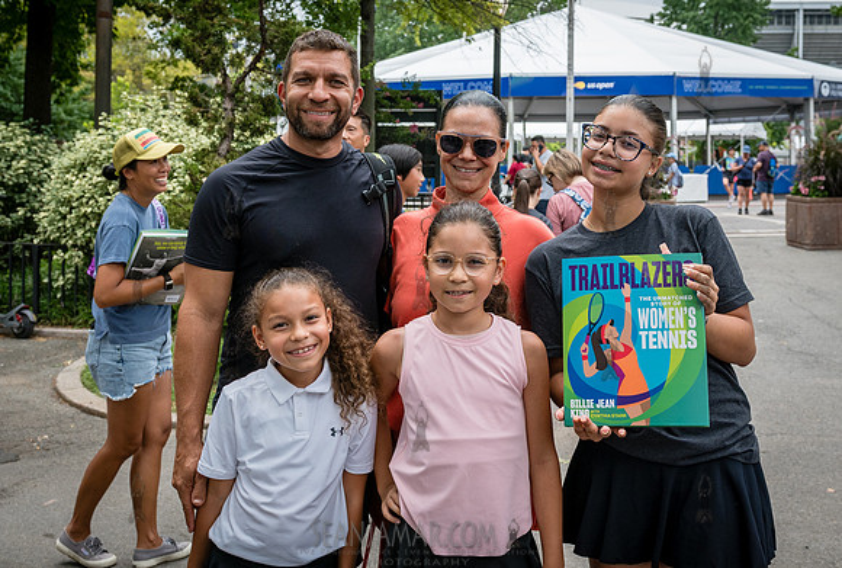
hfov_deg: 41.6
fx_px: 1107
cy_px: 194
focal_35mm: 47
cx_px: 474
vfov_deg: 28.6
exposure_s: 1/640
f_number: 5
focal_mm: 28
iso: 400
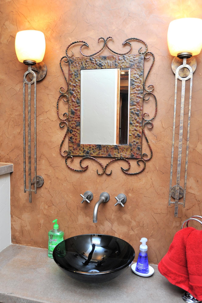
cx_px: 101
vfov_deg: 62.0
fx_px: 253
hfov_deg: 43.5
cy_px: 152
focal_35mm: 30
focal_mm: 30
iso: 800
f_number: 7.1
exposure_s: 1/30
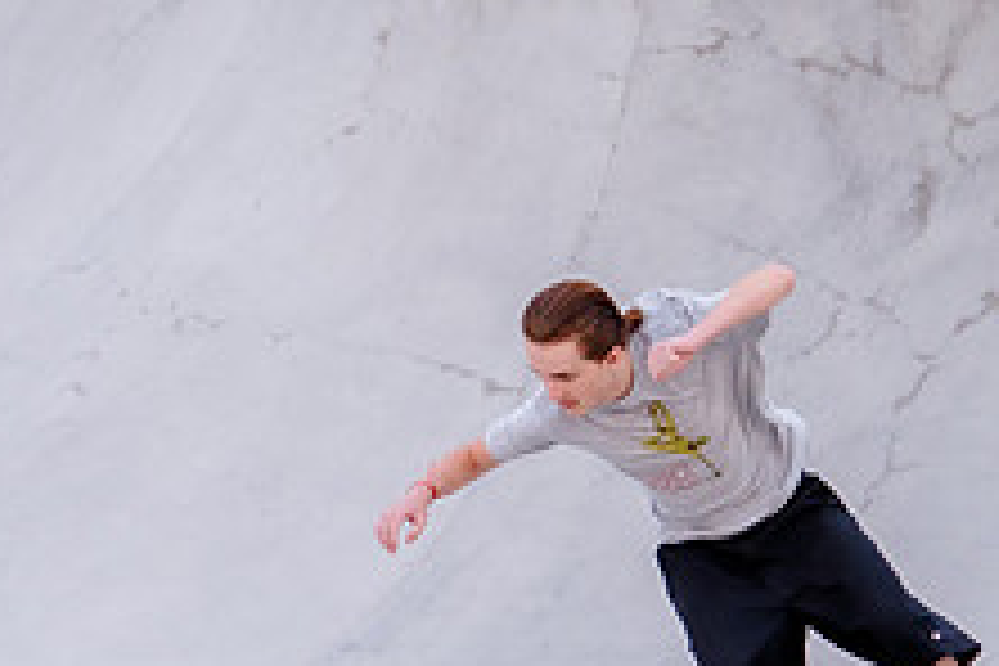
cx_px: 306
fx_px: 5078
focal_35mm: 183
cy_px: 508
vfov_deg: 7.5
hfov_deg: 11.2
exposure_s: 1/640
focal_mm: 70
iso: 2500
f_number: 4
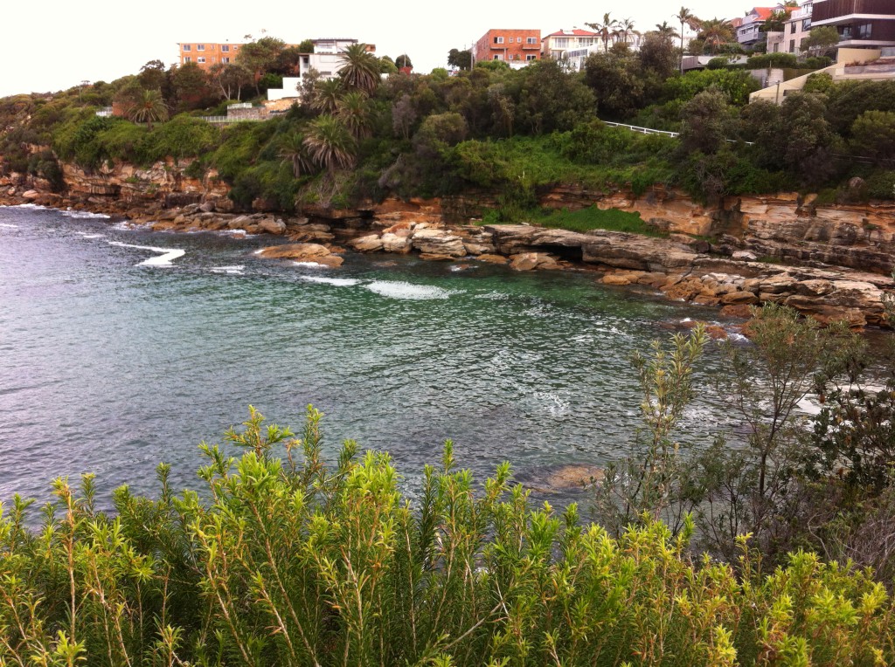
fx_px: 903
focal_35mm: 35
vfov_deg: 40.6
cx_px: 448
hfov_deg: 52.7
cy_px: 334
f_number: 2.8
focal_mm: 3.85
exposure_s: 1/265
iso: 80
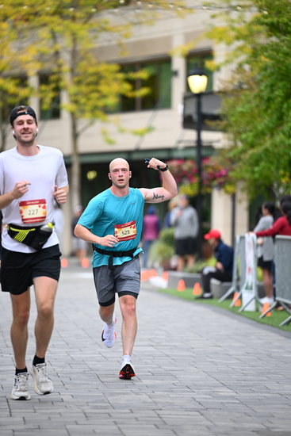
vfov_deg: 10.3
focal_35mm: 200
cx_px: 146
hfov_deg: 6.9
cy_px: 218
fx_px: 2423
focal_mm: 200
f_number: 2.8
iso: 1000
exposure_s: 1/1600
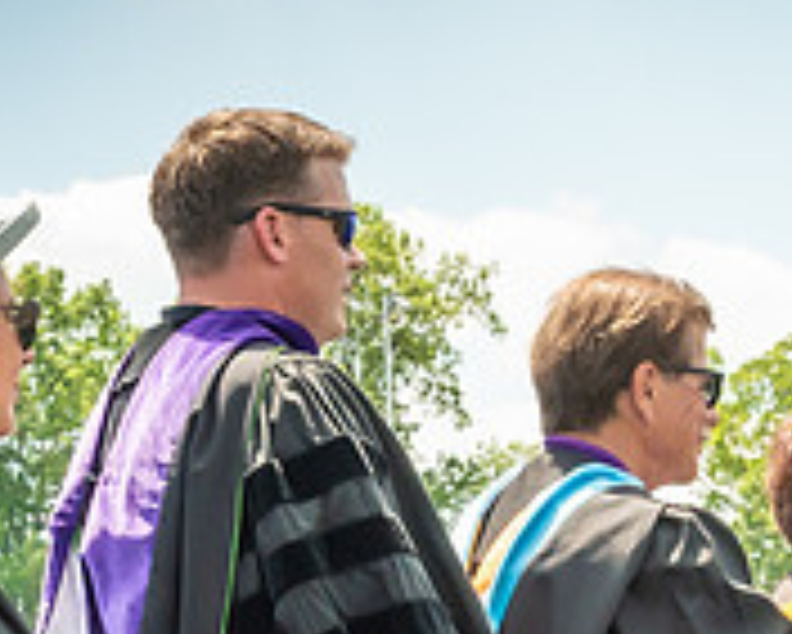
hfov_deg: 10.1
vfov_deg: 8.0
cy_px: 843
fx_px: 4480
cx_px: 413
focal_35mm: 191
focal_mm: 26
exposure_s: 1/320
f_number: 7.1
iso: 200
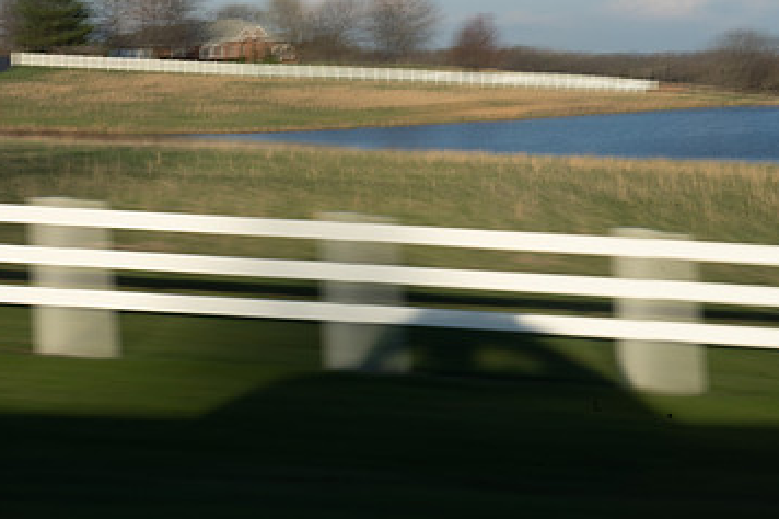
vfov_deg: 18.0
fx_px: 1622
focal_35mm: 75
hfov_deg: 27.0
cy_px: 102
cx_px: 326
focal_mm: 46
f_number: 29
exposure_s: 1/20
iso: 100
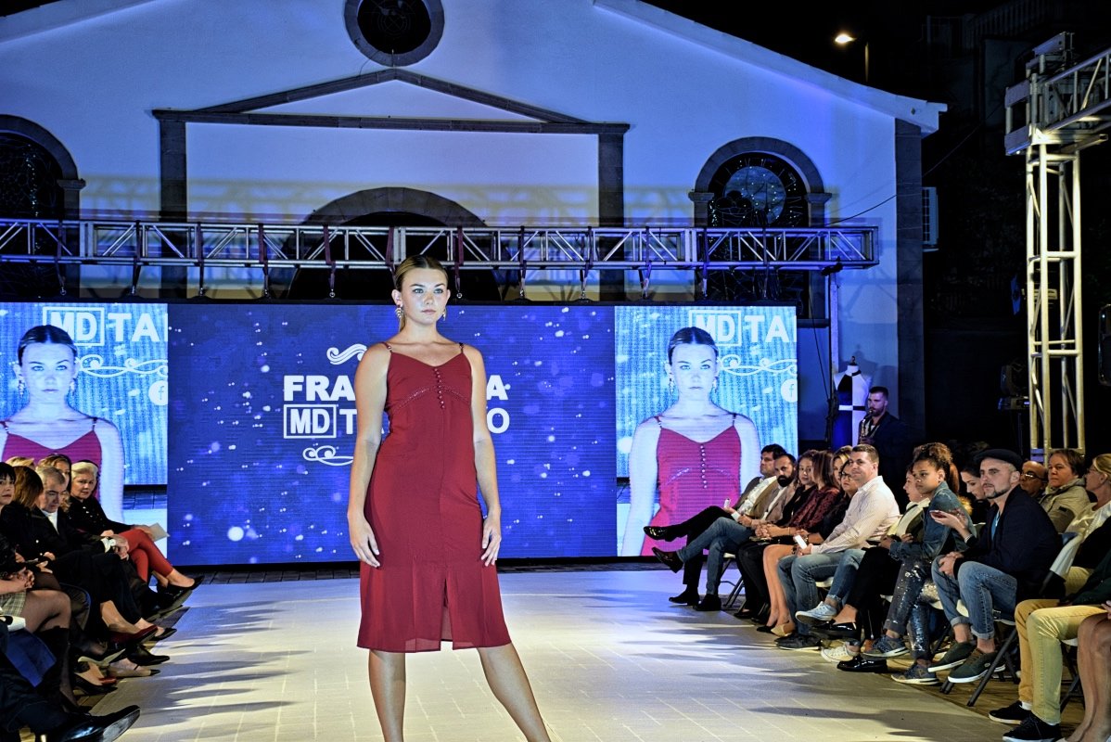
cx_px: 556
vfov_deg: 23.8
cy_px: 371
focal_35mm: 57
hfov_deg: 35.0
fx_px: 1760
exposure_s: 1/100
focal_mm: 38
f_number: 5
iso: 400
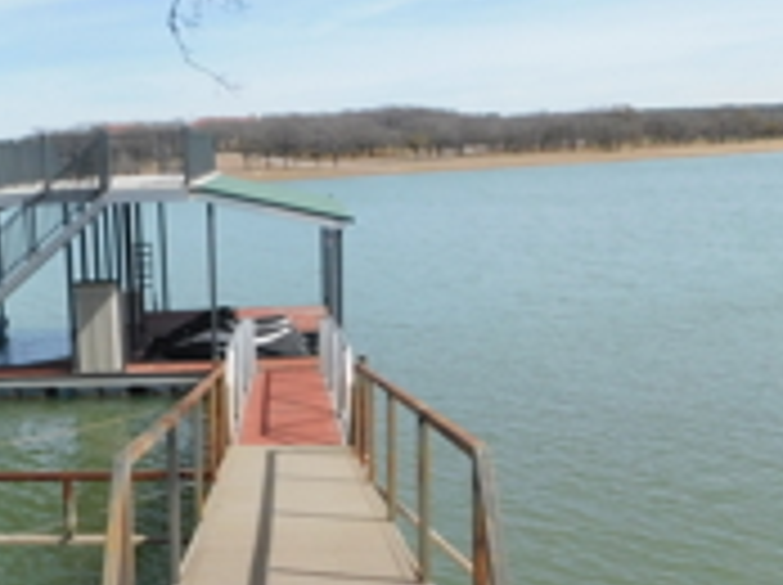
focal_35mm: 53
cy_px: 418
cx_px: 108
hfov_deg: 34.6
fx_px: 1197
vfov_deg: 27.2
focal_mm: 4
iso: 125
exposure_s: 1/400
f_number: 6
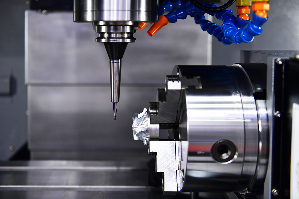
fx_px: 374
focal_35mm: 45
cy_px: 100
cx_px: 150
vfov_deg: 29.9
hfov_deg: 43.6
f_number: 2.8
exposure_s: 1/100
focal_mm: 45
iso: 320
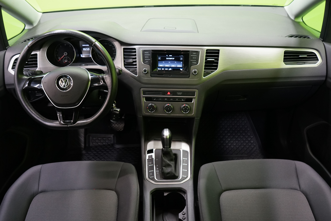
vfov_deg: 45.0
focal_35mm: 29
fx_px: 267
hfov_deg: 63.7
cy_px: 110
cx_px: 166
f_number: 5
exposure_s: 1/20
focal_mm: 29
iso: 2000
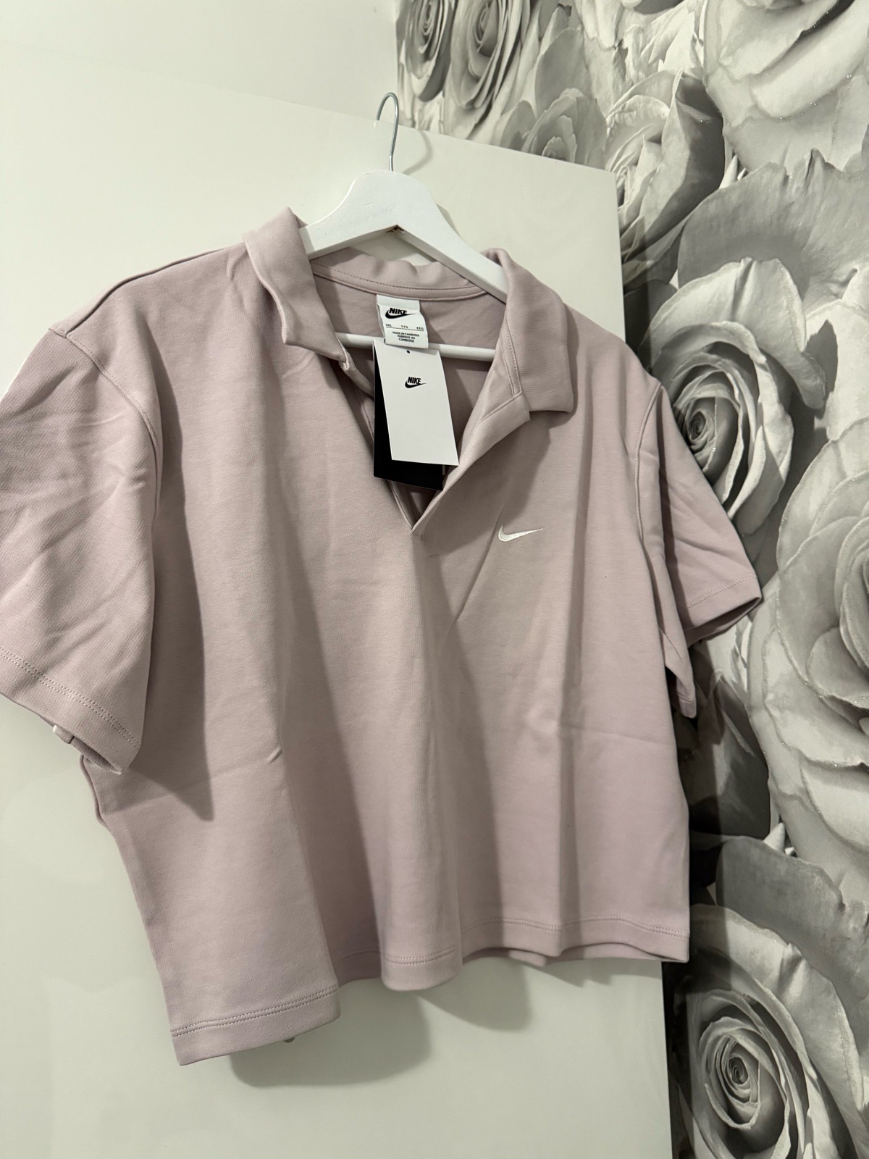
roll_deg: +1.3
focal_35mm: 24
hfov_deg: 56.8
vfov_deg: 71.6
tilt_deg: +4.7
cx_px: 434
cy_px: 580
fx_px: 803
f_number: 1.78
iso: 500
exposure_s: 1/50
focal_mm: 6.76
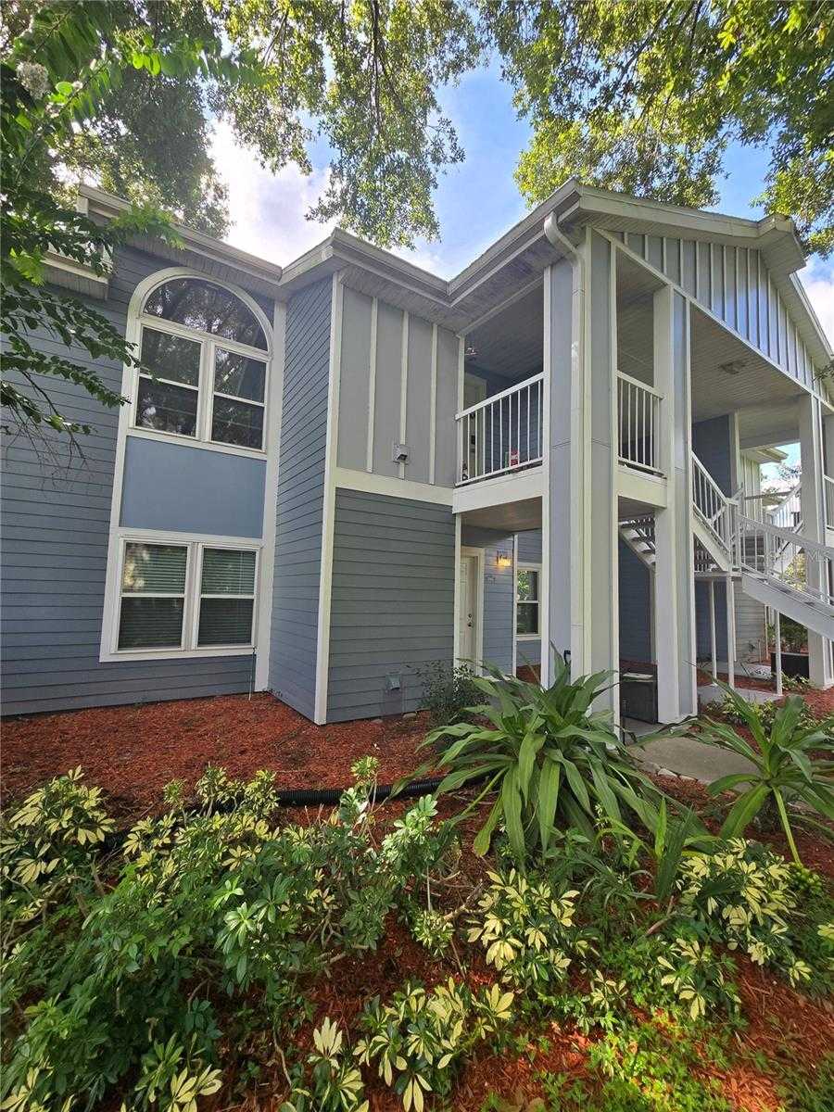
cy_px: 556
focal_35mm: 13
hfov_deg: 89.9
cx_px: 417
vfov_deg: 106.2
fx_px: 418
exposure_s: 1/308
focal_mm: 2.2
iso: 50
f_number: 2.2
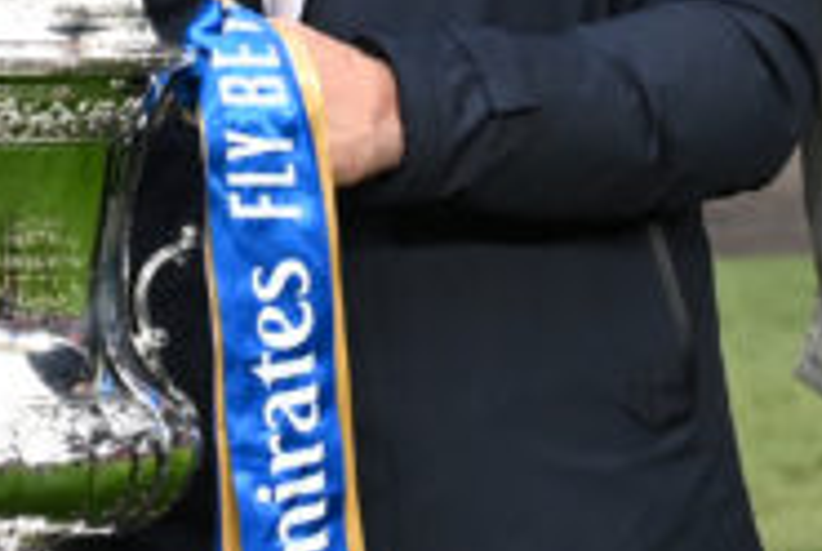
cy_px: -282
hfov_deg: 8.5
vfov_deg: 5.6
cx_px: 329
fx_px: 5557
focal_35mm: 243
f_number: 3.2
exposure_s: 1/1600
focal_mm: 44
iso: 2000
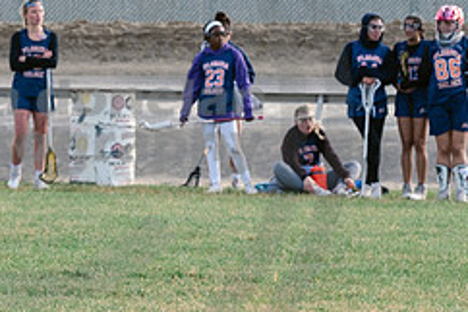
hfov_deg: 4.4
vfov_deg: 2.9
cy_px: 81
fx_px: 6106
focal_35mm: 470
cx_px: -58
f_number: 7.1
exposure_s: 1/800
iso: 400
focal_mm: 110
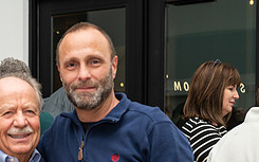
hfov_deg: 17.1
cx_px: 43
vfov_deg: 10.7
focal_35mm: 121
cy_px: 170
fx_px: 854
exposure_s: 1/125
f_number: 4.5
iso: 125
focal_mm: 50
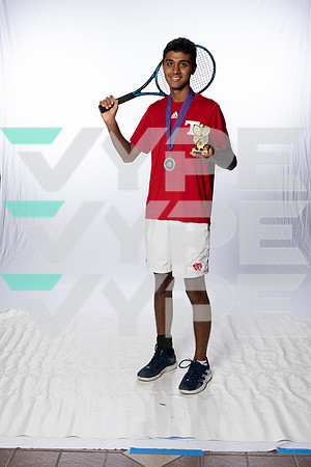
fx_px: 609
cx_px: 156
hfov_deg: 28.6
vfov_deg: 41.9
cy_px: 234
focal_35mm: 47
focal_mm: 47
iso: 640
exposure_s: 1/250
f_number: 8
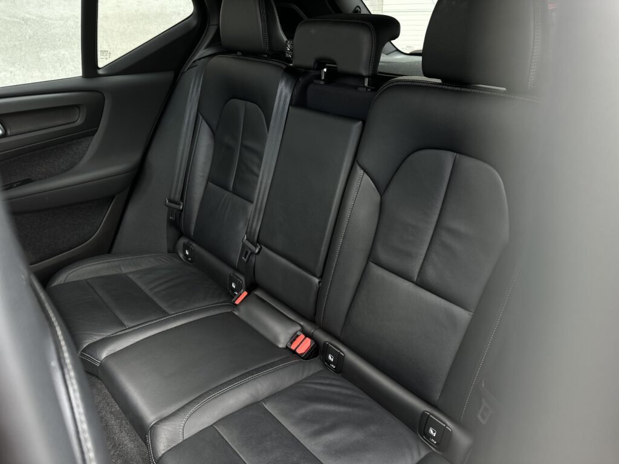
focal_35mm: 24
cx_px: 310
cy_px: 232
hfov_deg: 71.6
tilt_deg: -27.0
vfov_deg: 56.8
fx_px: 429
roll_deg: +1.6
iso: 100
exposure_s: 1/129
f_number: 1.78
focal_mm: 6.86
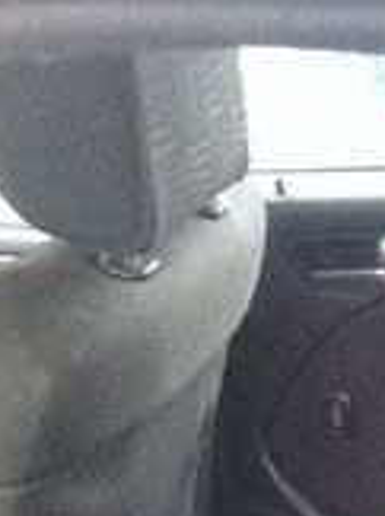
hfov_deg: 15.0
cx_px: 458
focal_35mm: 95
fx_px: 1413
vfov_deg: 18.3
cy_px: 784
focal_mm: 3.3
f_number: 2.2
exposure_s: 1/33
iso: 200
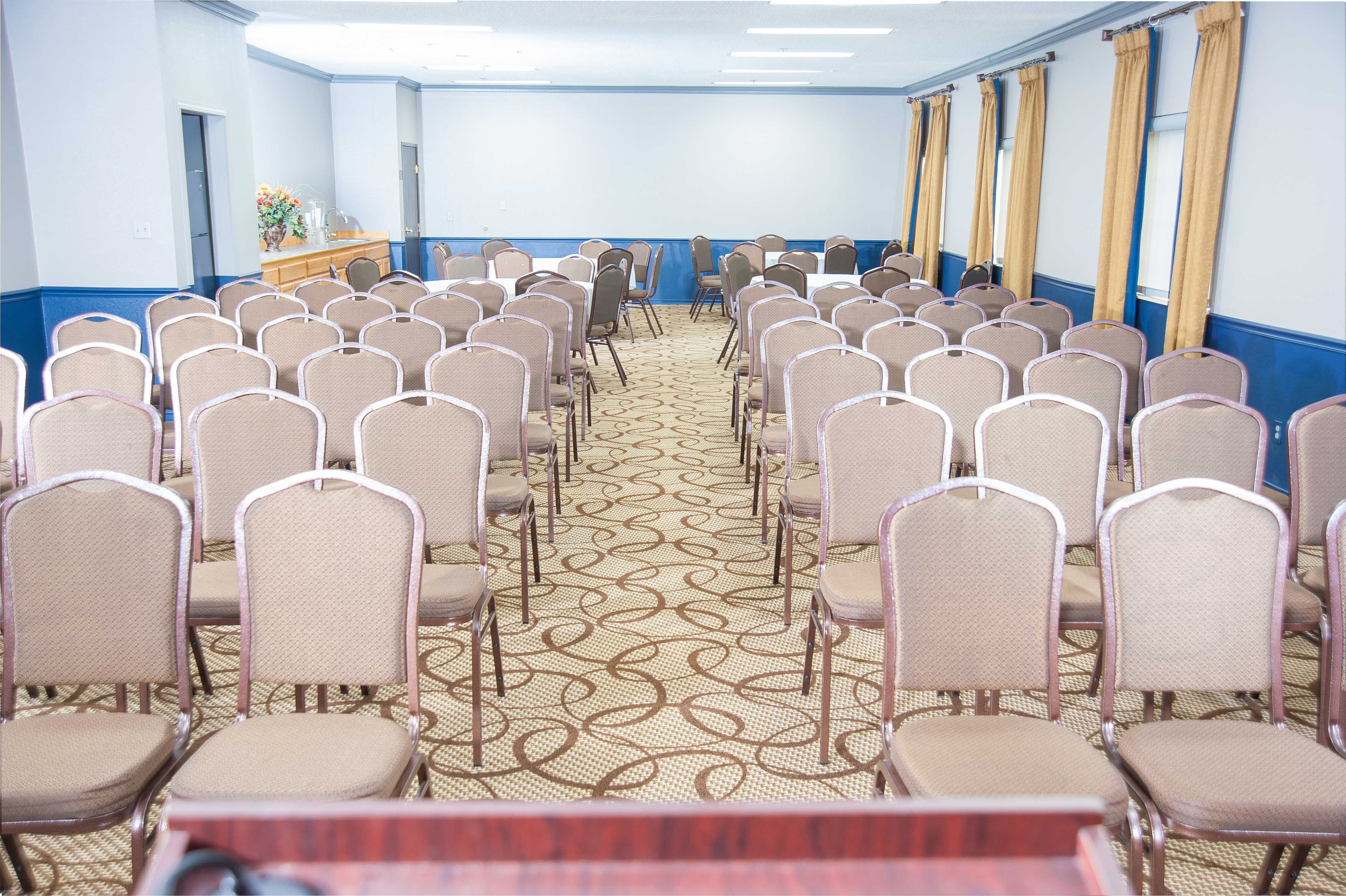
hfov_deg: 54.5
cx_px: 673
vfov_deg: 37.8
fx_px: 1308
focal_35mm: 35
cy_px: 448
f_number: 4.5
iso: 200
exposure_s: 1/6
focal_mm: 35
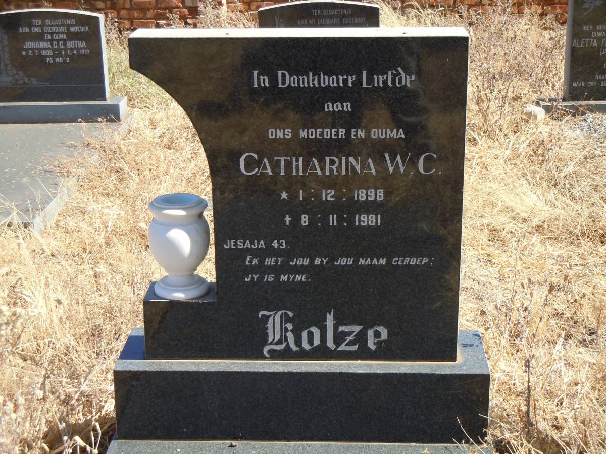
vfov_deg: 21.6
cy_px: 227
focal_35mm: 68
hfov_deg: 28.6
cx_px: 303
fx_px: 1190
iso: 200
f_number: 4.1
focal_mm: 12.2
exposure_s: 1/640
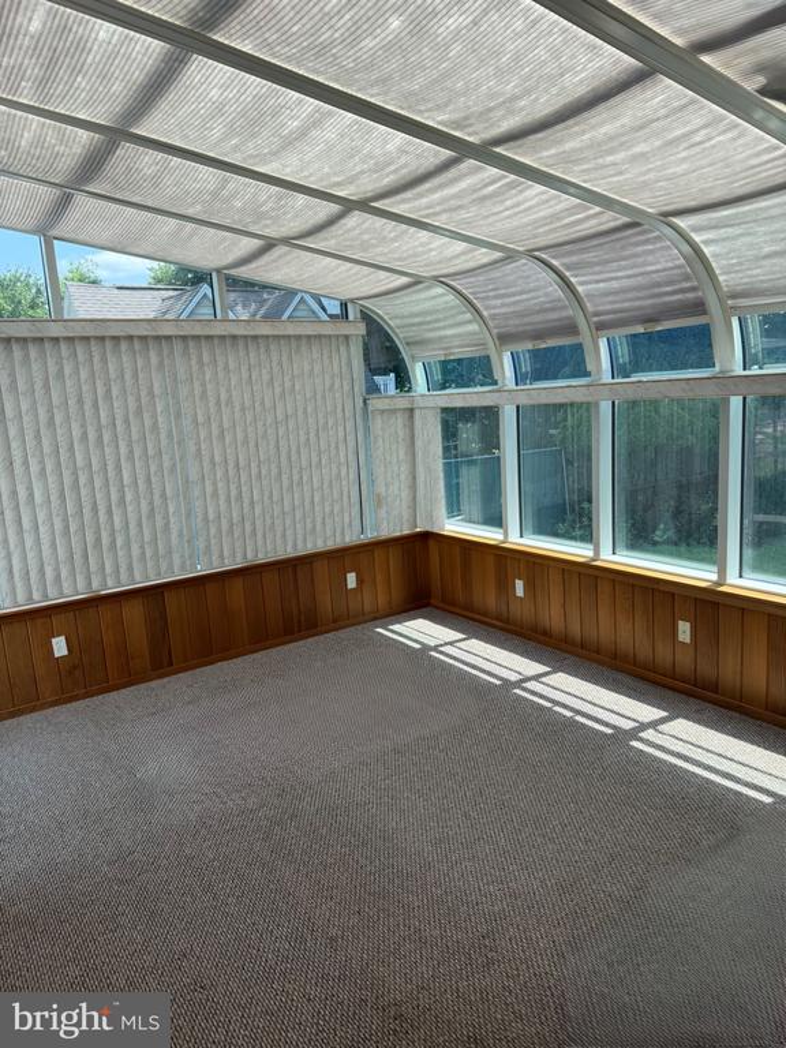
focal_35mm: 24
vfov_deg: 71.6
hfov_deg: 56.8
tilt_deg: -11.0
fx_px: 727
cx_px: 393
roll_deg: +2.8
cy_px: 524
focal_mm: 6.76
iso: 80
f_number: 1.78
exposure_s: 1/695
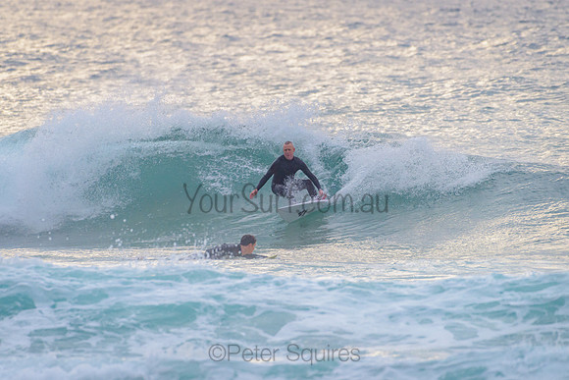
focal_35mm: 613
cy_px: 186
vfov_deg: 2.2
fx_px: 9693
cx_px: 276
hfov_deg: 3.4
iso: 450
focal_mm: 500
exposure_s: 1/1250
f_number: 5.6
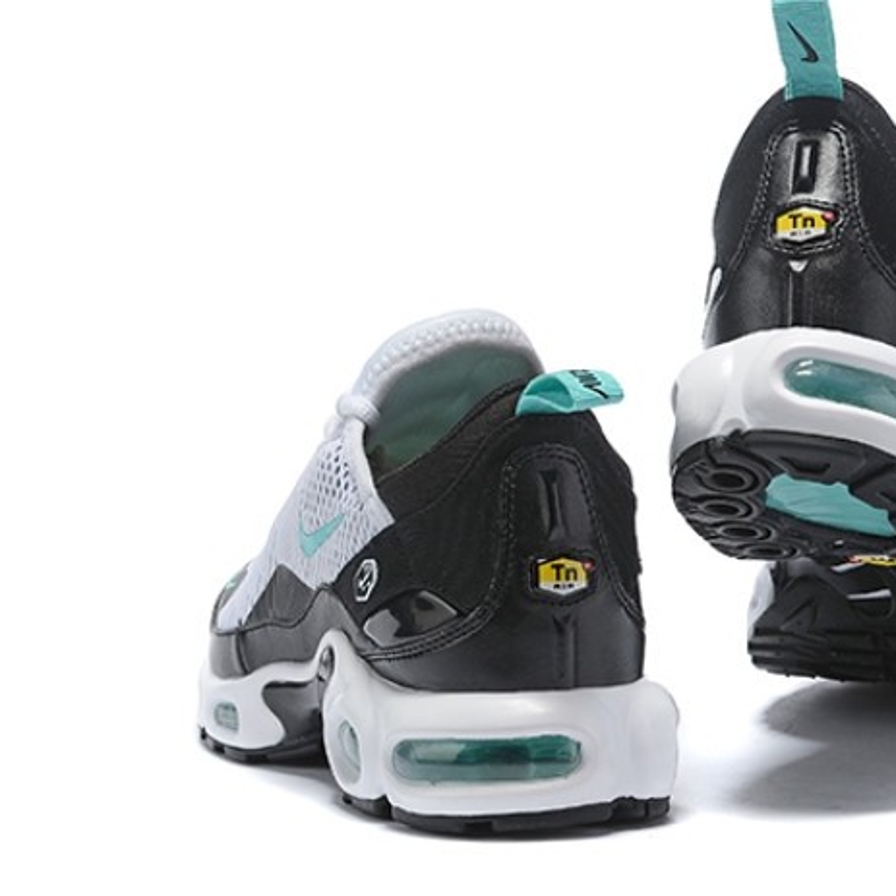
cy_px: 392
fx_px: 3953
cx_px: 661
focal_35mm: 135
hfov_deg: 12.9
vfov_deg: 12.9
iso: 125
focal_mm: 90
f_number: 16
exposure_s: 1/125
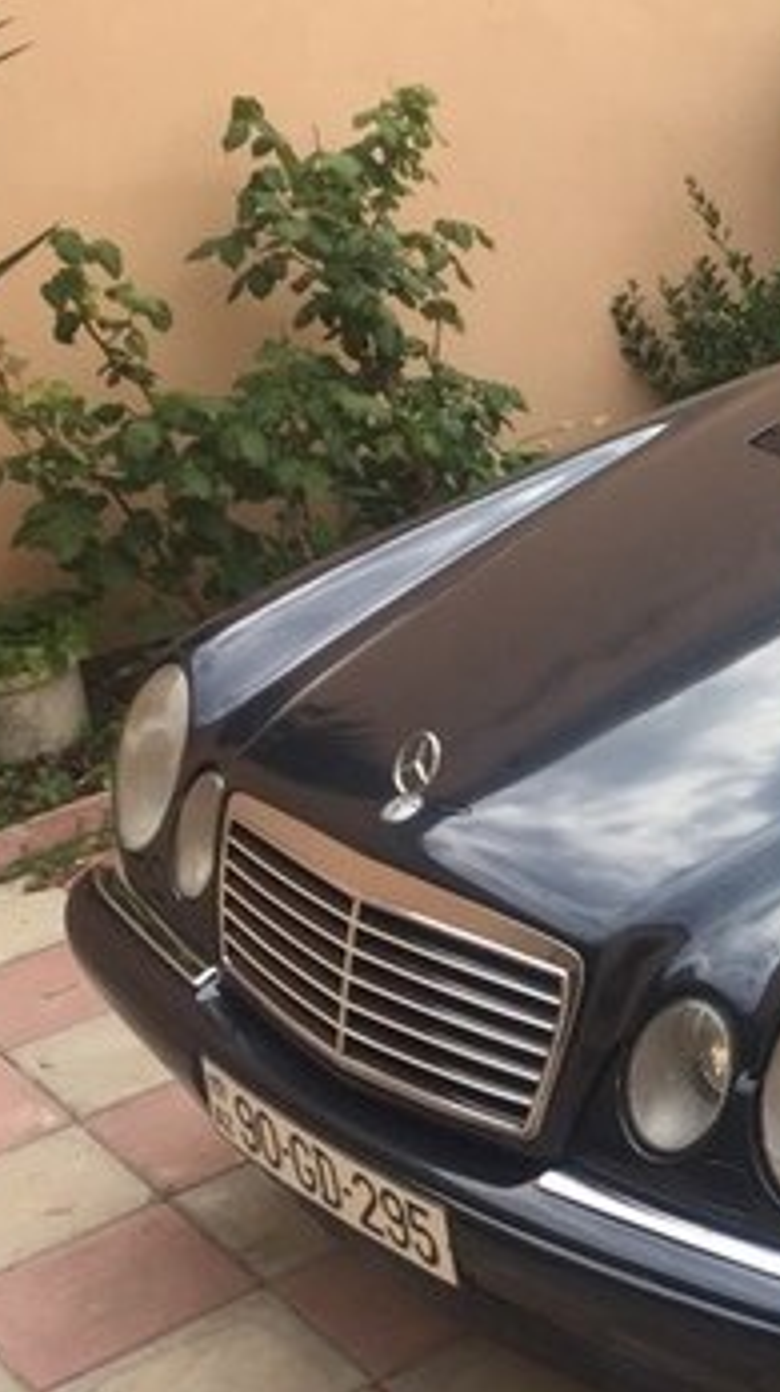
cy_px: 662
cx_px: 1200
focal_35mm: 60
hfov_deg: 17.7
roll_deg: -1.1
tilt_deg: -21.0
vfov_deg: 34.9
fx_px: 2213
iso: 32
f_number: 2.2
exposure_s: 1/719
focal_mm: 4.15
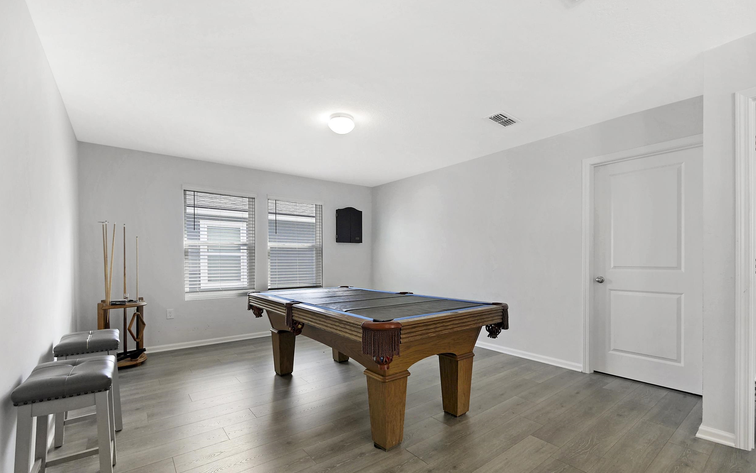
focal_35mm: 15
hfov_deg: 101.5
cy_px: 256
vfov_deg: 74.7
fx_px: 309
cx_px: 380
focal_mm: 7
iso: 400
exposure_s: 1/40
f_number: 4
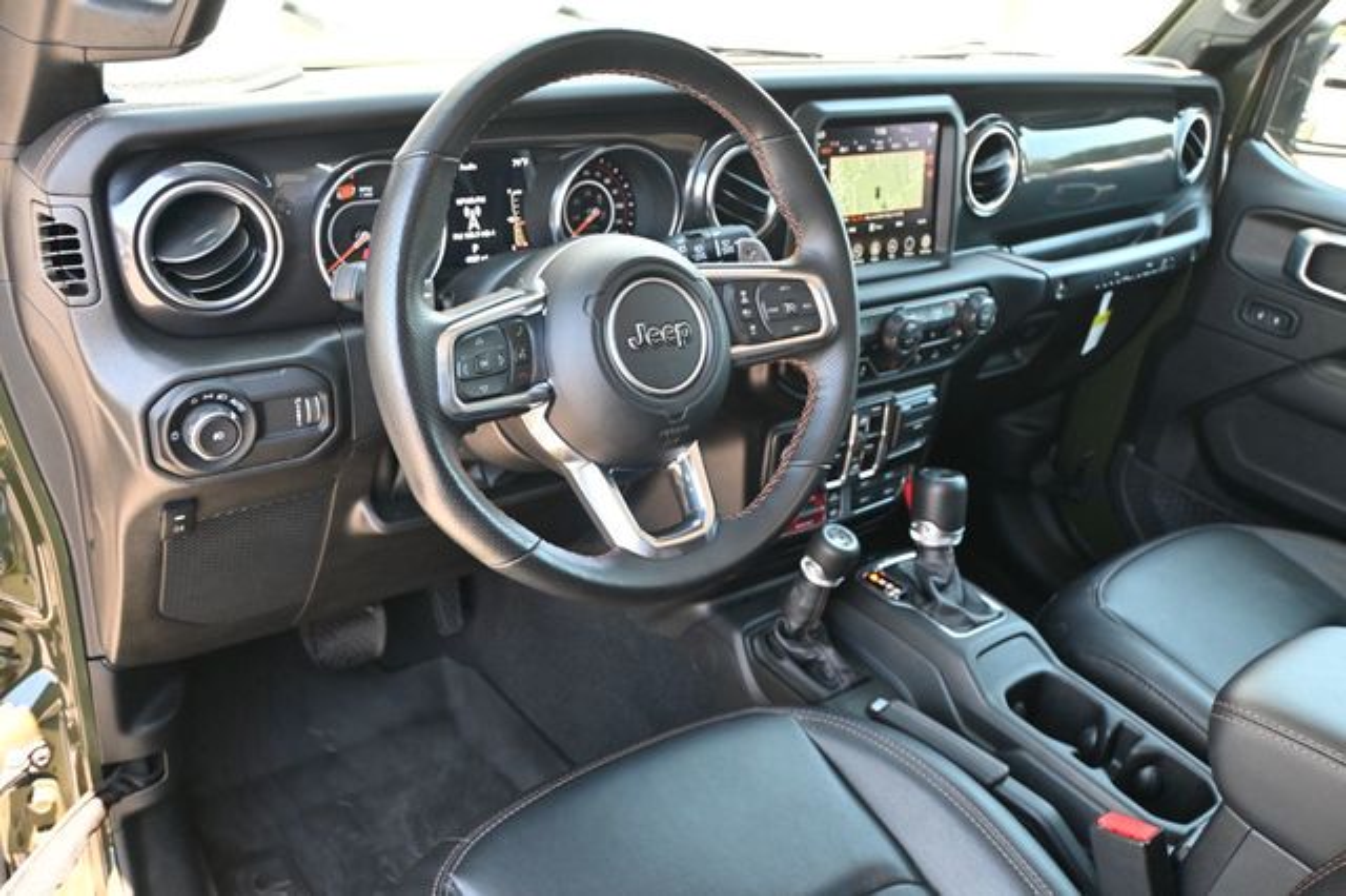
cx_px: 673
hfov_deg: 60.7
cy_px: 448
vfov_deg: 42.6
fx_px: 1149
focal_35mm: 31
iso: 1000
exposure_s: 1/125
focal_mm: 20.5
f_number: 3.8
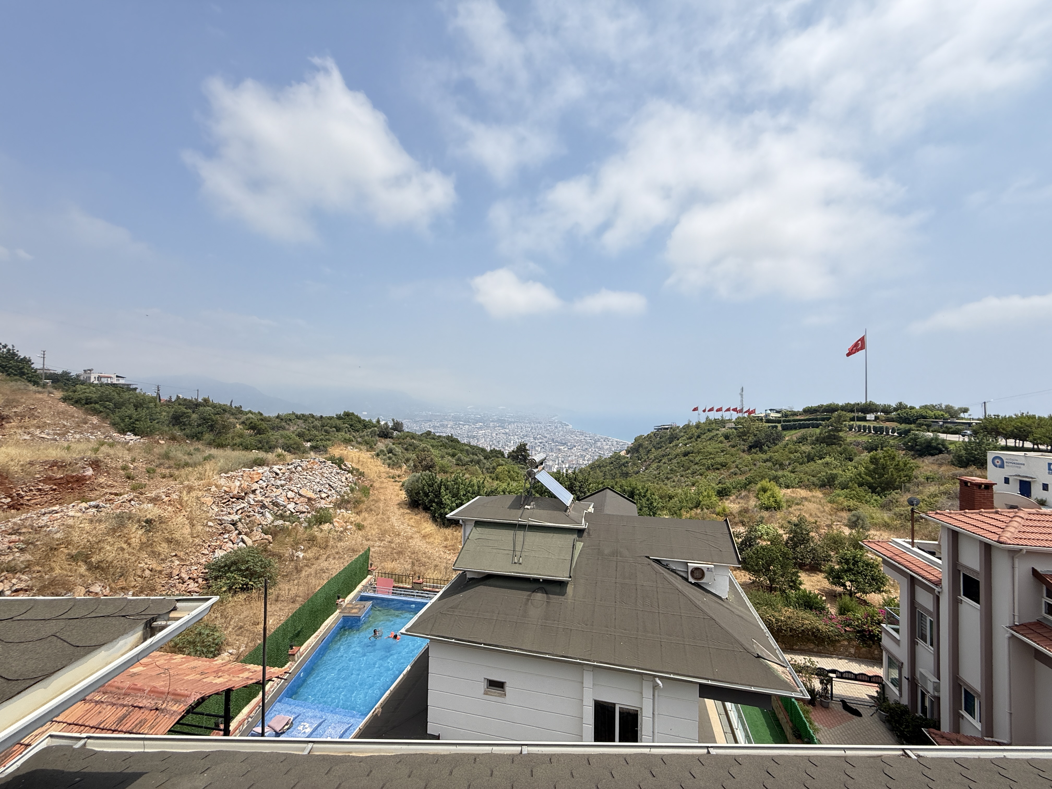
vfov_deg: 85.7
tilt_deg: +0.4
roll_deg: -0.1
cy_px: 394
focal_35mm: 14
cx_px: 526
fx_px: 425
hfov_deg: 102.1
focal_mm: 2.22
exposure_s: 1/1848
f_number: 2.2
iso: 50
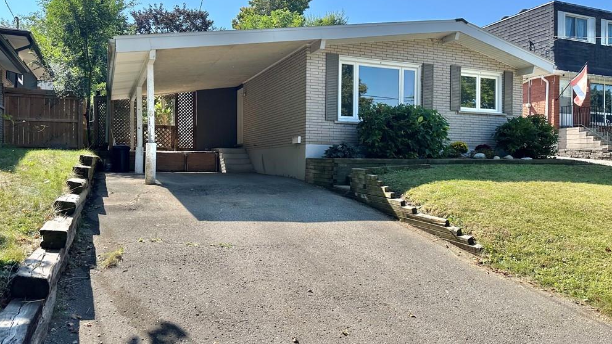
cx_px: 298
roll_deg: -2.3
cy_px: 159
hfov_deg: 69.8
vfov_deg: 42.9
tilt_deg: +1.4
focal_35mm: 27
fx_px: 438
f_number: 1.78
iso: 80
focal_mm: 6.86
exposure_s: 1/2155
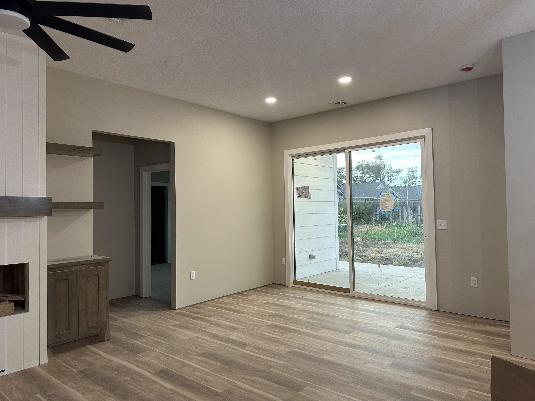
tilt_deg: +1.4
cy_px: 200
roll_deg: +1.0
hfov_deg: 71.6
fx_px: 371
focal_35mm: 24
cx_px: 268
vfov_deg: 56.8
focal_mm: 6.86
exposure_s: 1/60
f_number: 1.78
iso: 125
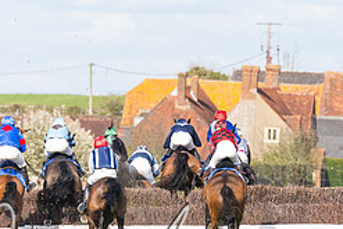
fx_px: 8113
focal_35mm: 851
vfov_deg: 1.6
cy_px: 180
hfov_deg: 2.4
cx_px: 133
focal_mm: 200
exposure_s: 1/1600
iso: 400
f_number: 4
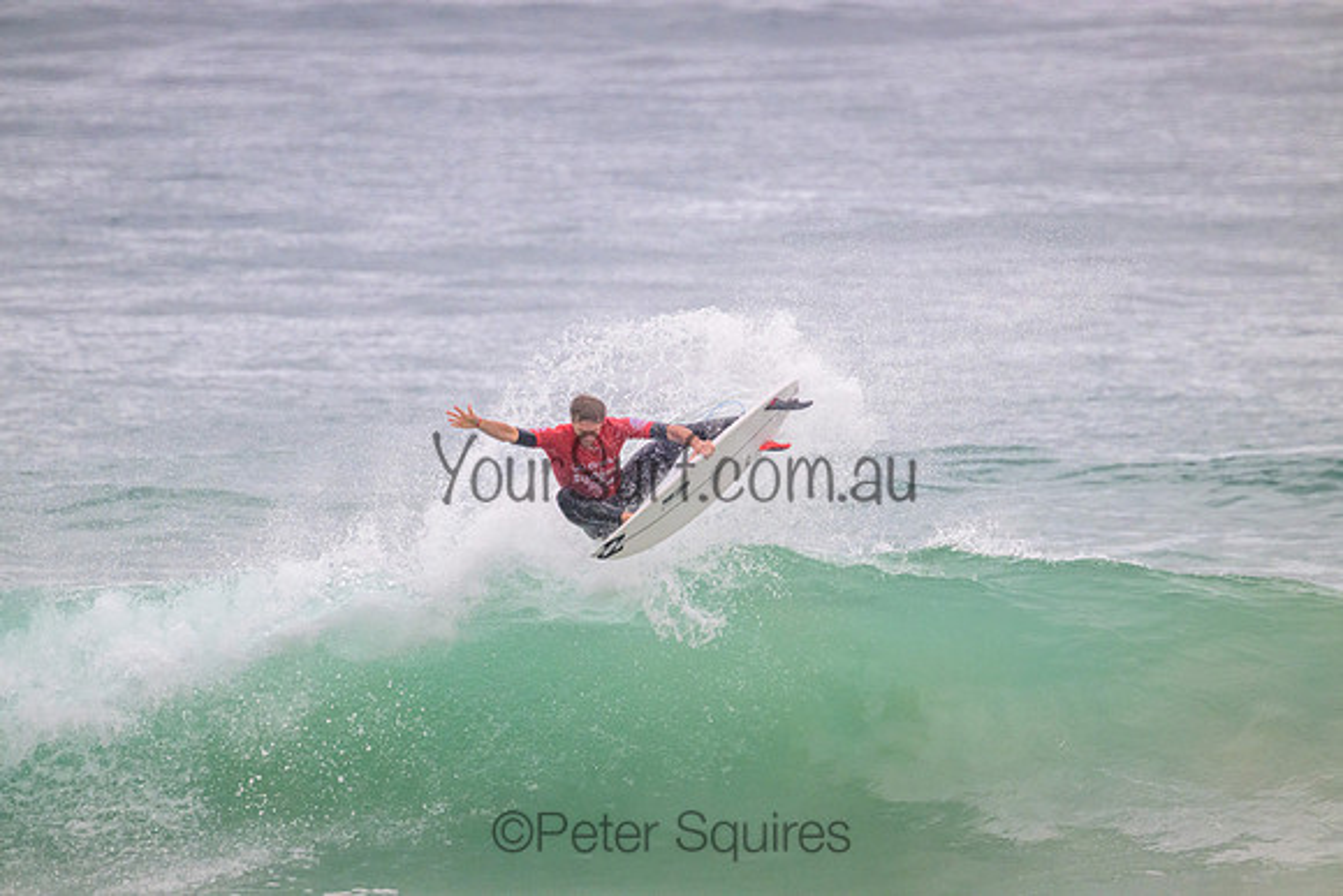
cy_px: 448
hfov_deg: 2.6
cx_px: 672
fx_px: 29850
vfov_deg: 1.7
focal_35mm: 800
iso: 2200
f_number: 11
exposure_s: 1/2000
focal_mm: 800
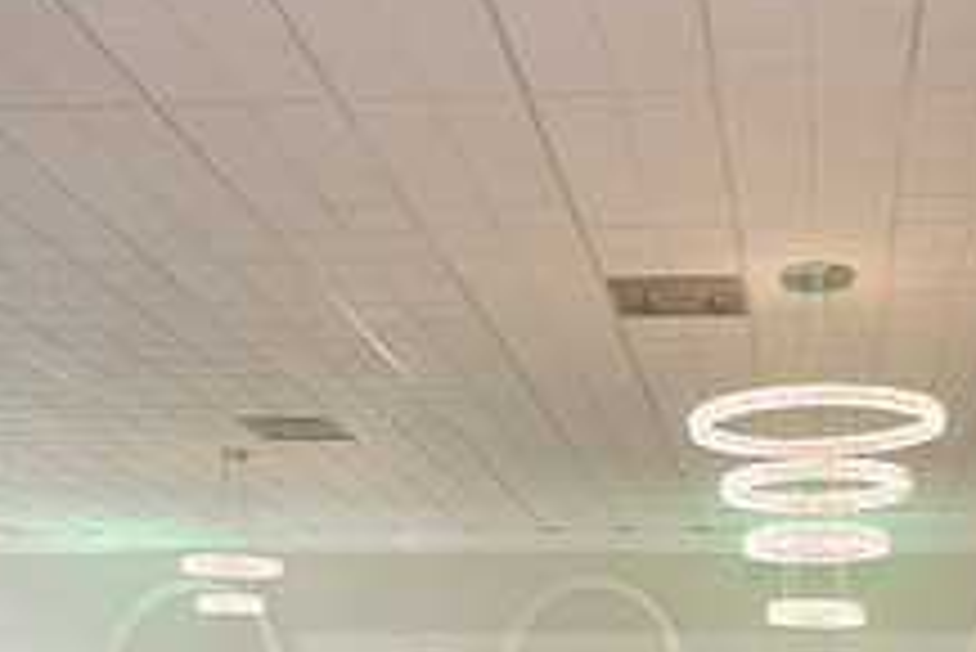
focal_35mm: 64
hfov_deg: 31.0
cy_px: 740
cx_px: 688
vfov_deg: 20.2
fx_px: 1736
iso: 640
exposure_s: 1/100
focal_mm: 24
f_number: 2.8
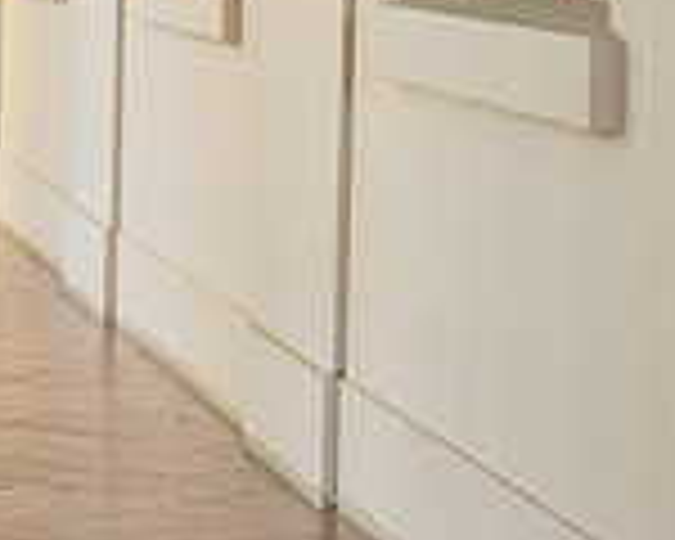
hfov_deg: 9.8
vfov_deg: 8.2
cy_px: 147
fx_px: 3756
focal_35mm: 188
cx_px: -518
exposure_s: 1/200
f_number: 2.8
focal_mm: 45
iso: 200
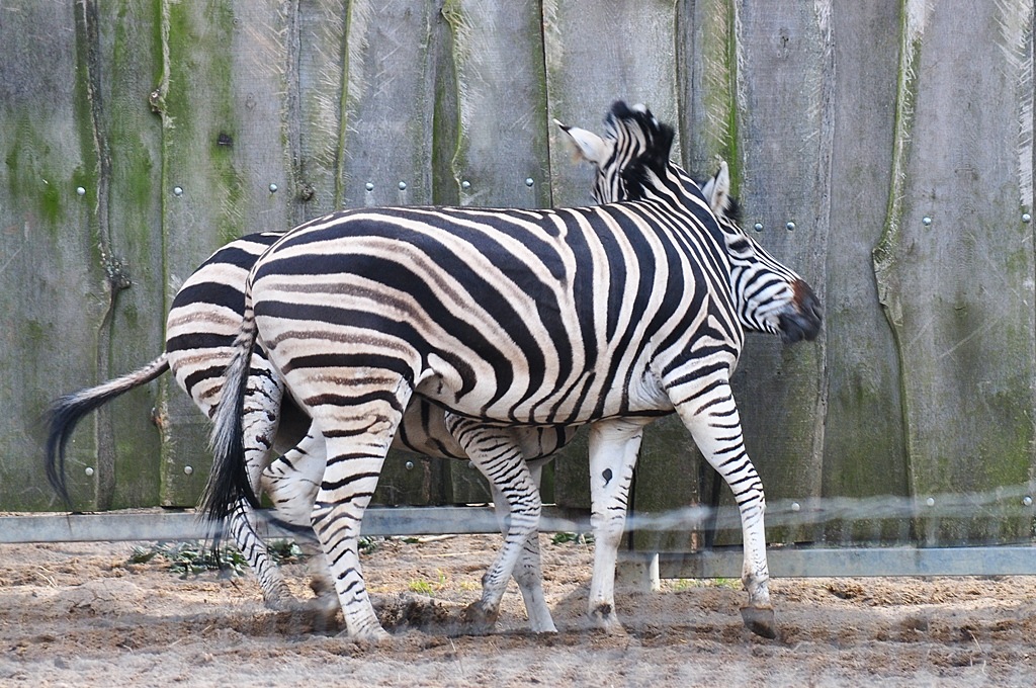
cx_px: 518
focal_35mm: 450
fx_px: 12933
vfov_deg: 3.0
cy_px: 344
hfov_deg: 4.6
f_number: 8
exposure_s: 1/200
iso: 400
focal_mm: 300
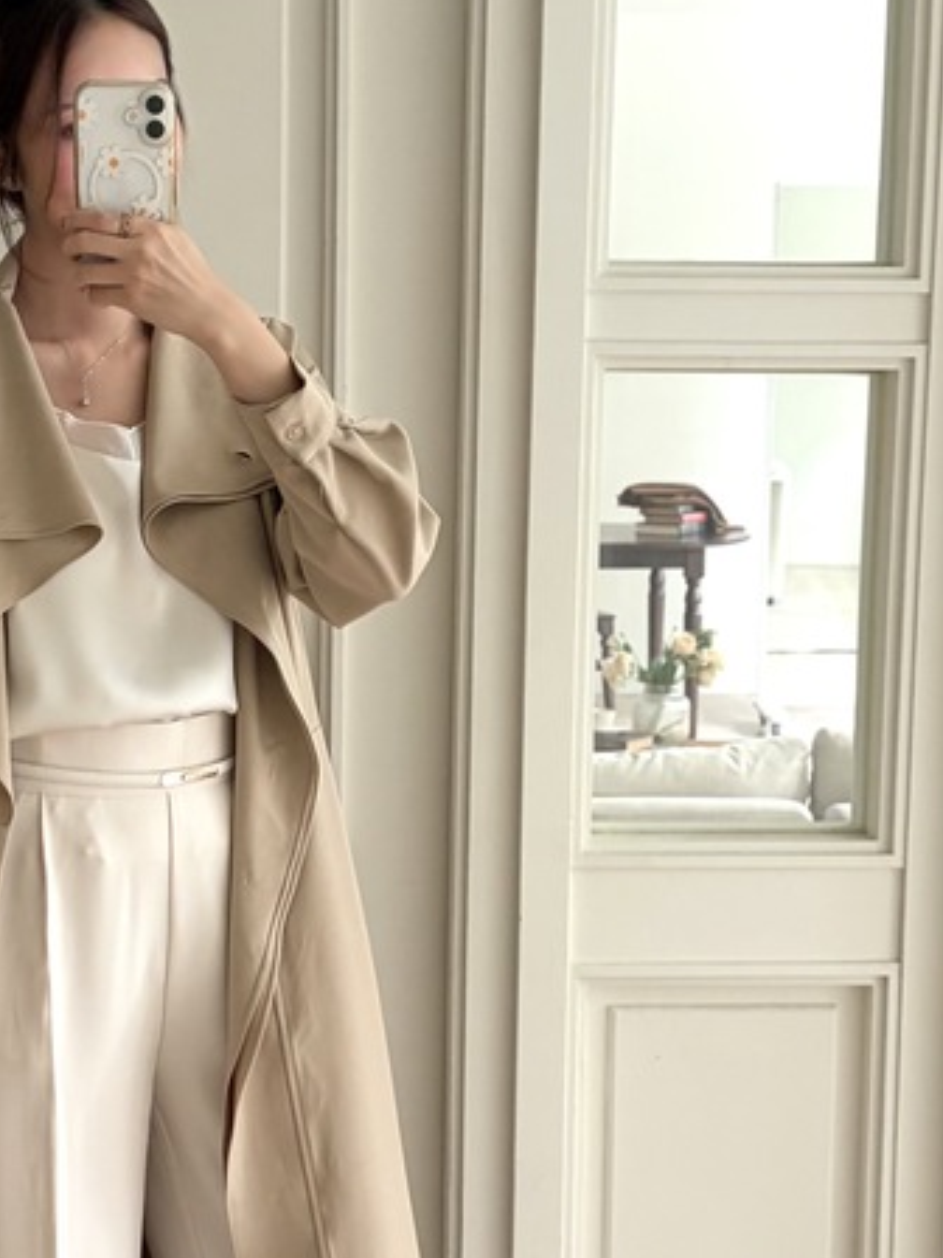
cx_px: 188
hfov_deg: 24.8
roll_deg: -2.9
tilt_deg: -16.2
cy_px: 753
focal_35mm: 58
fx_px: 2107
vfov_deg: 33.1
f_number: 1.6
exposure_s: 1/60
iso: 160
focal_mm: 5.96
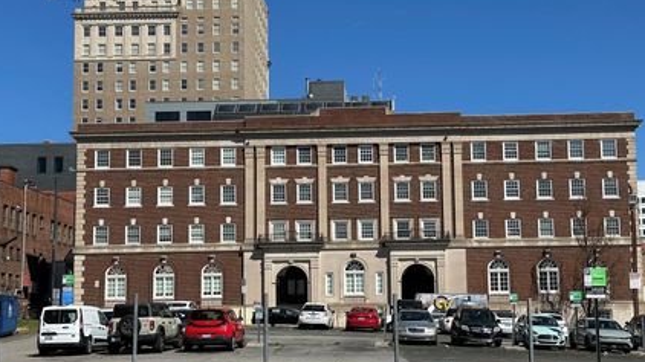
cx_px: 348
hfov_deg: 33.8
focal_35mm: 62
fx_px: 1060
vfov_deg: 19.4
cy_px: 181
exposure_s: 1/5882
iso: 64
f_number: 1.78
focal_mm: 6.86
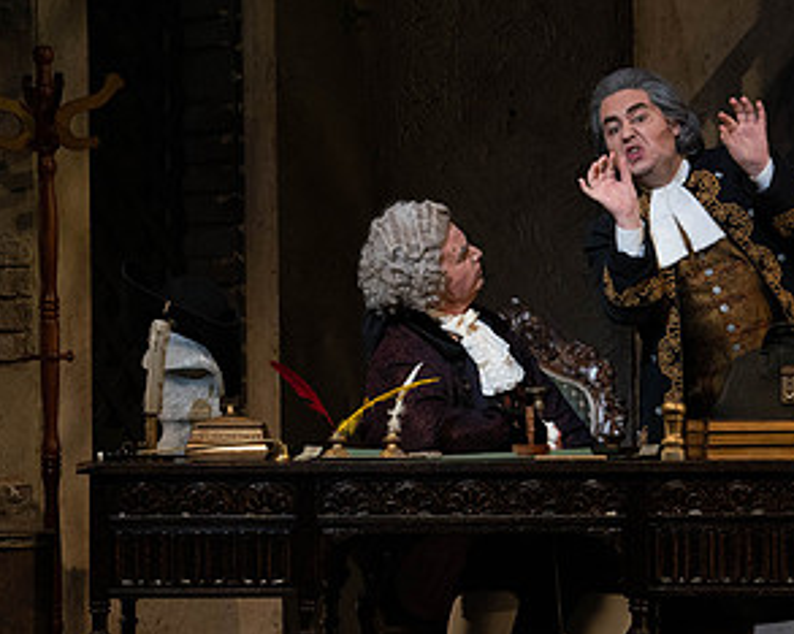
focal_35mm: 372
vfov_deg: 4.2
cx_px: 406
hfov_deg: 5.2
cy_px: 343
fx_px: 8736
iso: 3200
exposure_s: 1/250
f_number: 9
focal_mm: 200
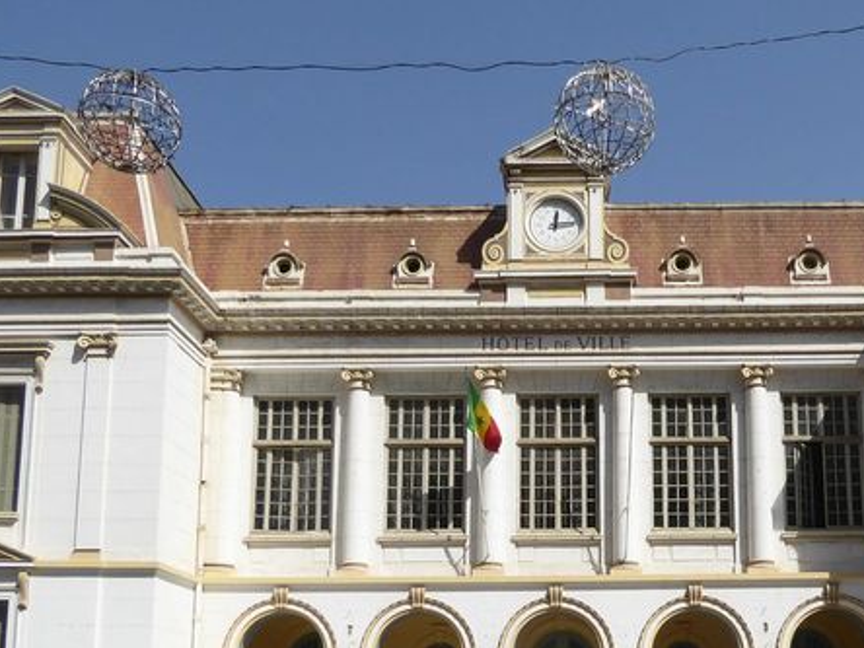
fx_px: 1123
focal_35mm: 45
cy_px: 580
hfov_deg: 41.5
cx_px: 580
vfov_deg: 30.8
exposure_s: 1/1300
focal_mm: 4.3
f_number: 3.3
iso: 80
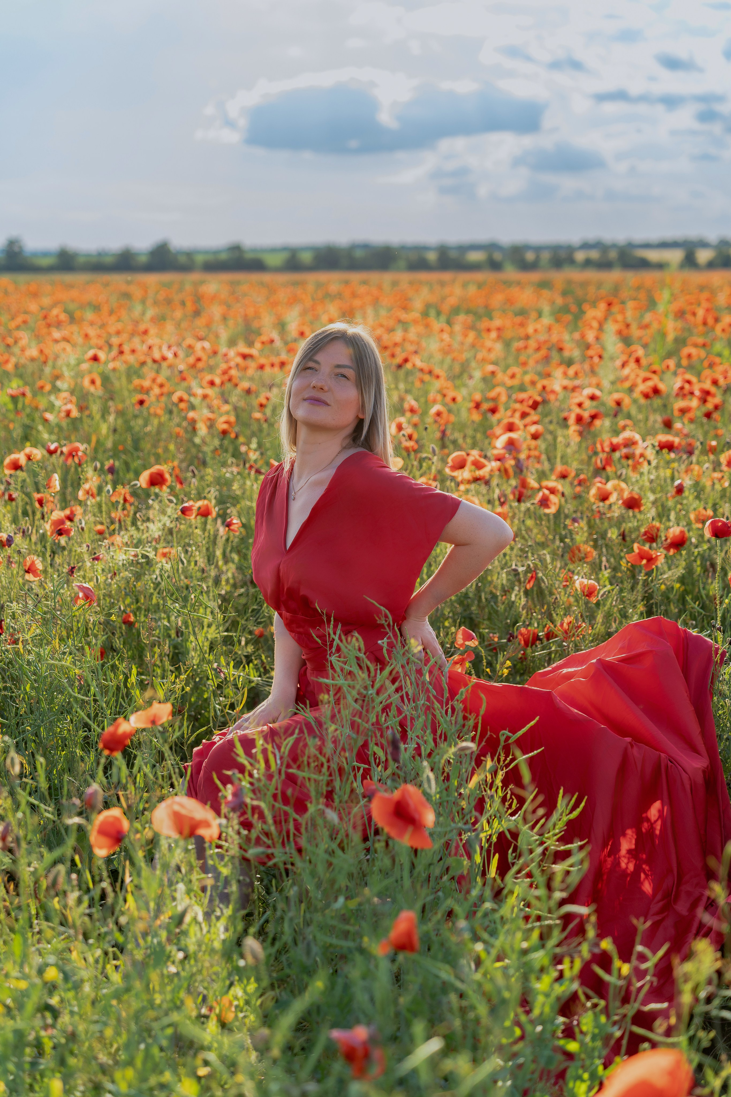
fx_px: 1858
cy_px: 548
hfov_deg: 22.3
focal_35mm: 61
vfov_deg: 32.9
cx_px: 366
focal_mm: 61
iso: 125
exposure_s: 1/800
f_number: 3.2
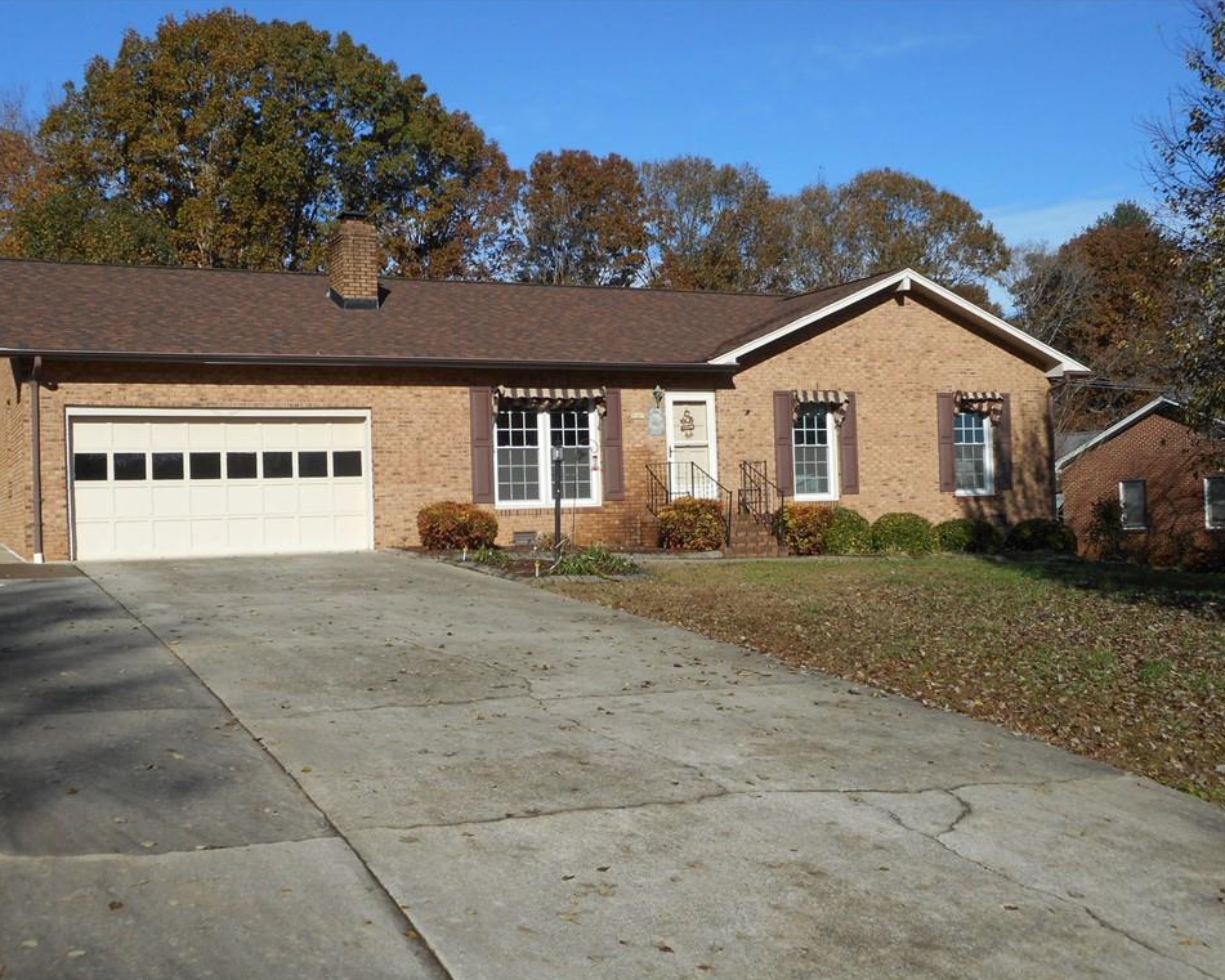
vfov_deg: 36.5
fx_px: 1487
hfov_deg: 44.8
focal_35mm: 41
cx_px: 571
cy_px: 492
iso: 80
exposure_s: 1/640
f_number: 4.5
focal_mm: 6.9
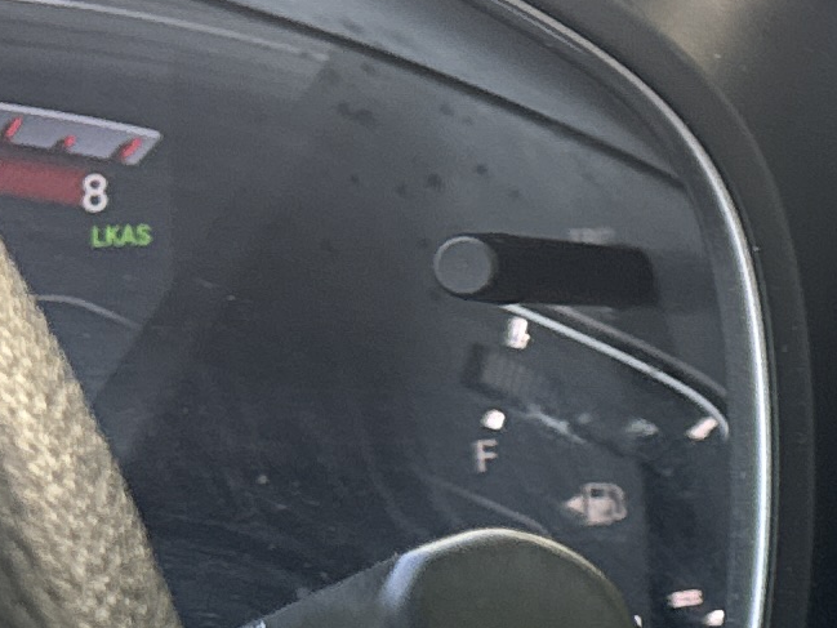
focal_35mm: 149
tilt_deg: -18.7
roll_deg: +1.4
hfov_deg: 10.8
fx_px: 3603
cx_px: 2149
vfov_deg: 9.8
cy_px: 703
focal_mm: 6.76
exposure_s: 1/226
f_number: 1.78
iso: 160
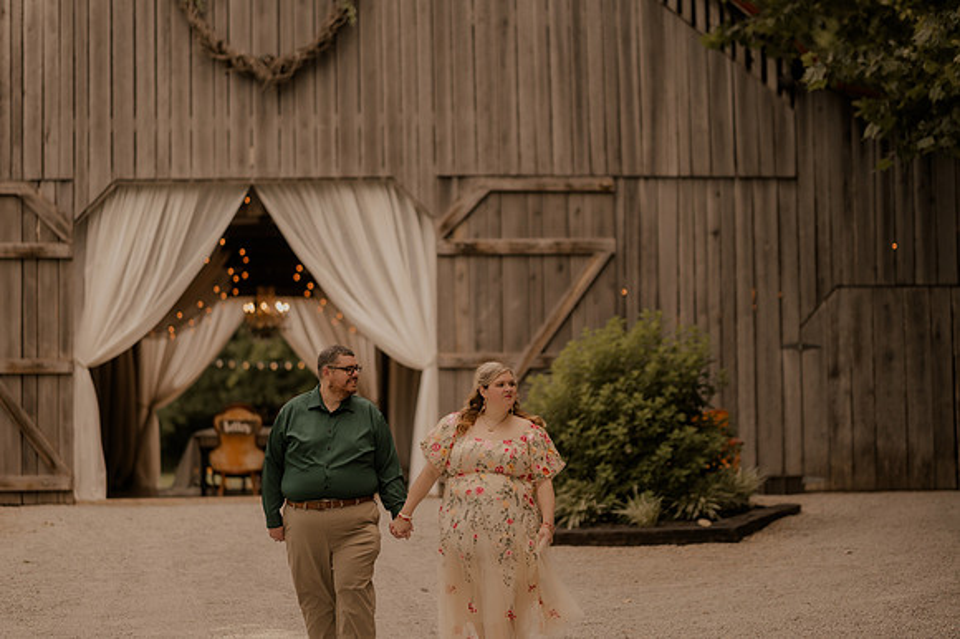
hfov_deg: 23.1
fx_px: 2347
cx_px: 470
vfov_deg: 15.5
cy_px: 319
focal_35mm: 88
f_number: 1.4
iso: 250
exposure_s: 1/4000
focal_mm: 85
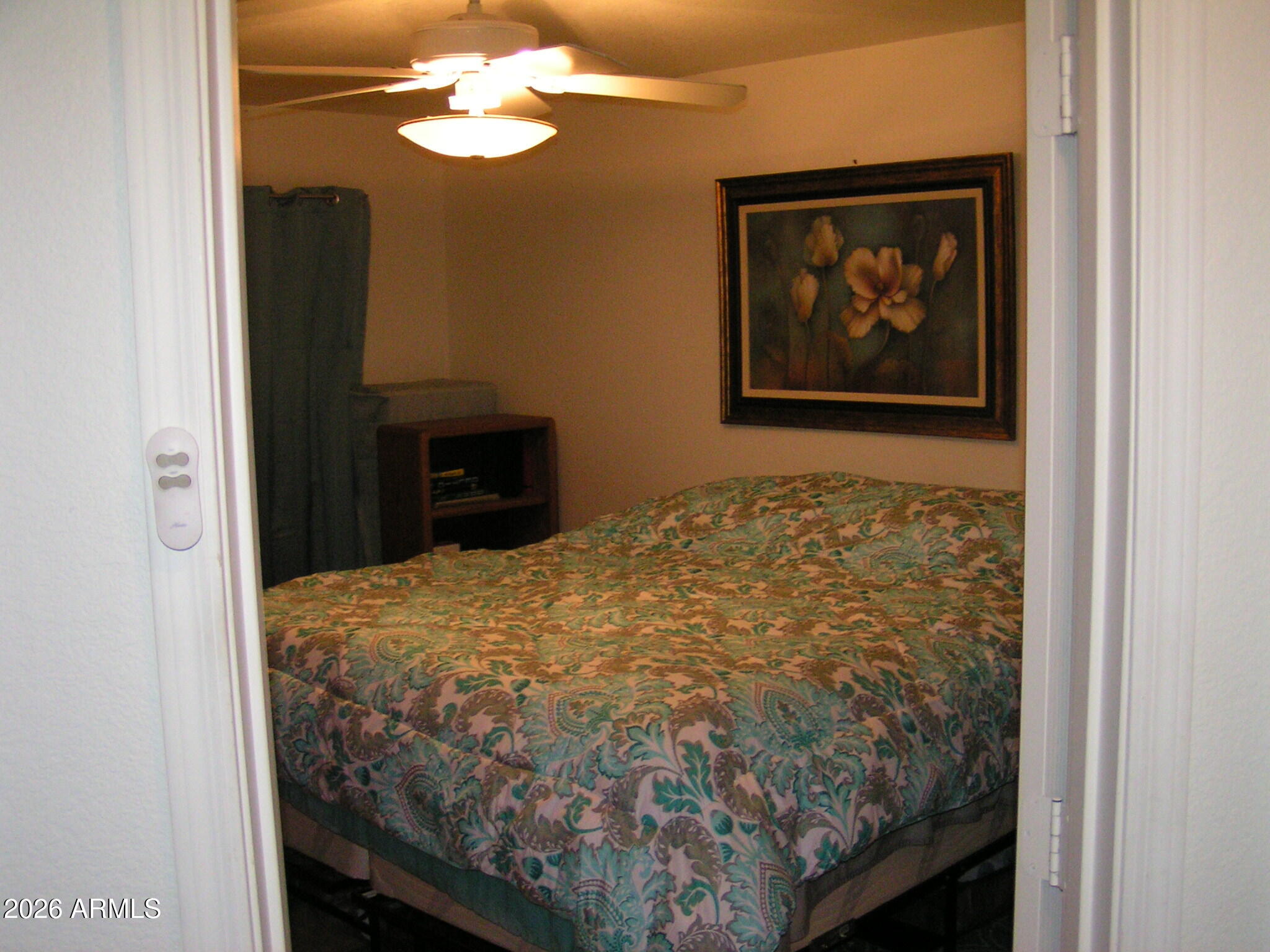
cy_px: 476
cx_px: 635
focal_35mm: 38
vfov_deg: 37.7
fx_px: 1394
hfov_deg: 49.0
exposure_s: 1/40
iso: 200
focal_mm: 5.8
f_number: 2.8
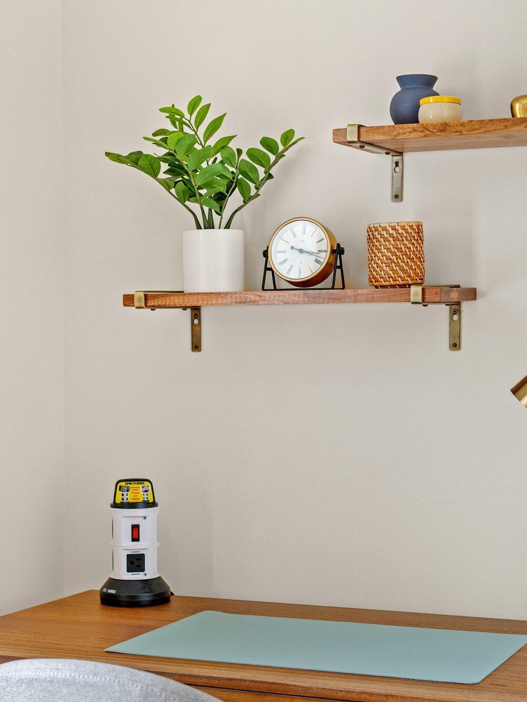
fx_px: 1339
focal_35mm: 66
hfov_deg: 22.3
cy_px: 352
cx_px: 294
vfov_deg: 29.4
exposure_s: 1/10
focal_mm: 30
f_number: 2.8
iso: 400
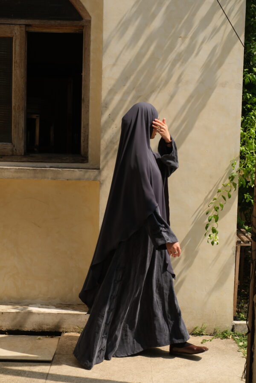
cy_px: 192
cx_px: 128
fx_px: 565
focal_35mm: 53
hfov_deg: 25.5
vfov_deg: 37.5
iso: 320
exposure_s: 1/250
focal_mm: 35
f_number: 11
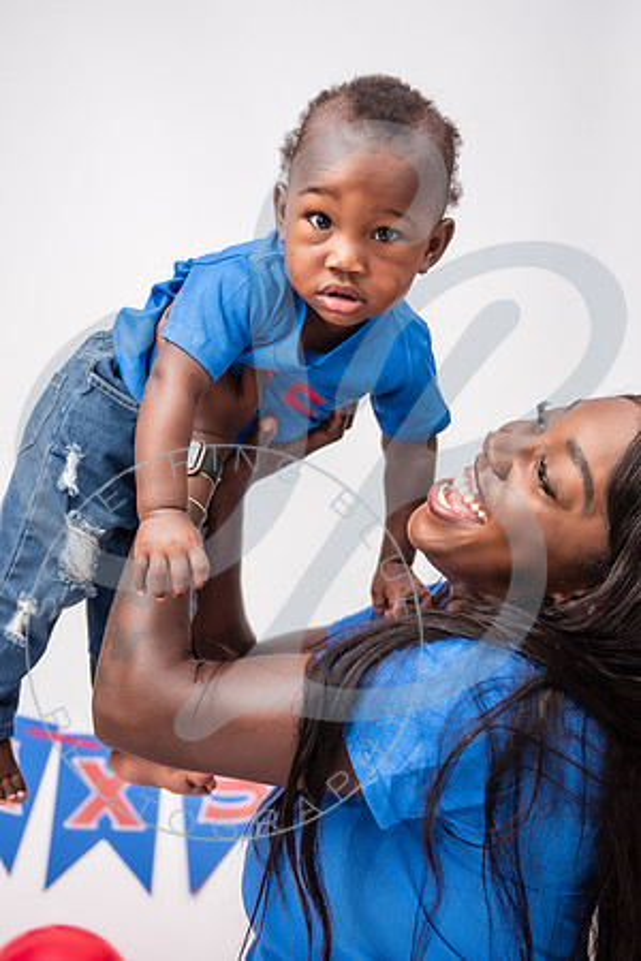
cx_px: 245
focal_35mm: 57
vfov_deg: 35.1
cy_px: 480
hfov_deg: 23.7
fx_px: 1521
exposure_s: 1/160
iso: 100
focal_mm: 38
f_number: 2.8
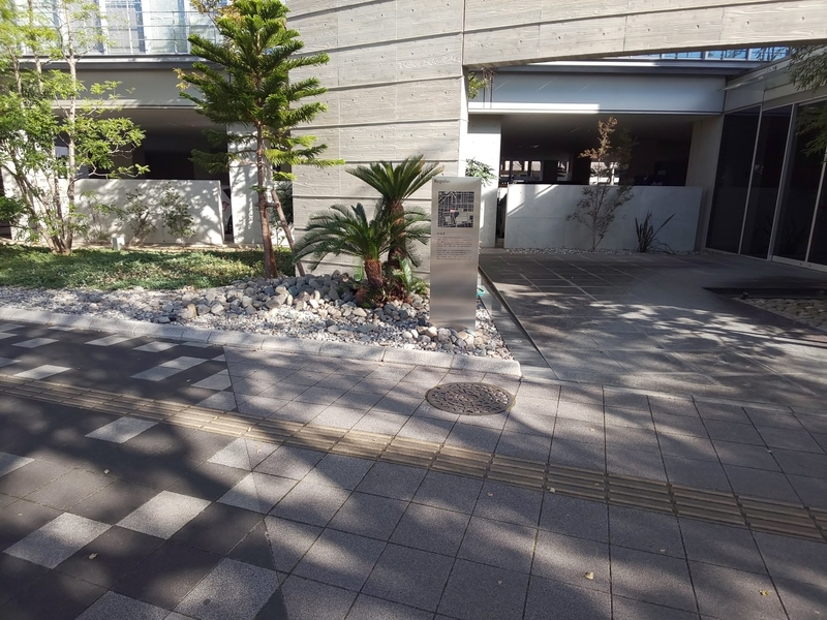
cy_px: 310
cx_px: 414
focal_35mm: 20
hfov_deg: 81.7
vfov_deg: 66.0
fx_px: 478
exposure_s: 1/327
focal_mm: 3.45
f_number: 1.94
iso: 28
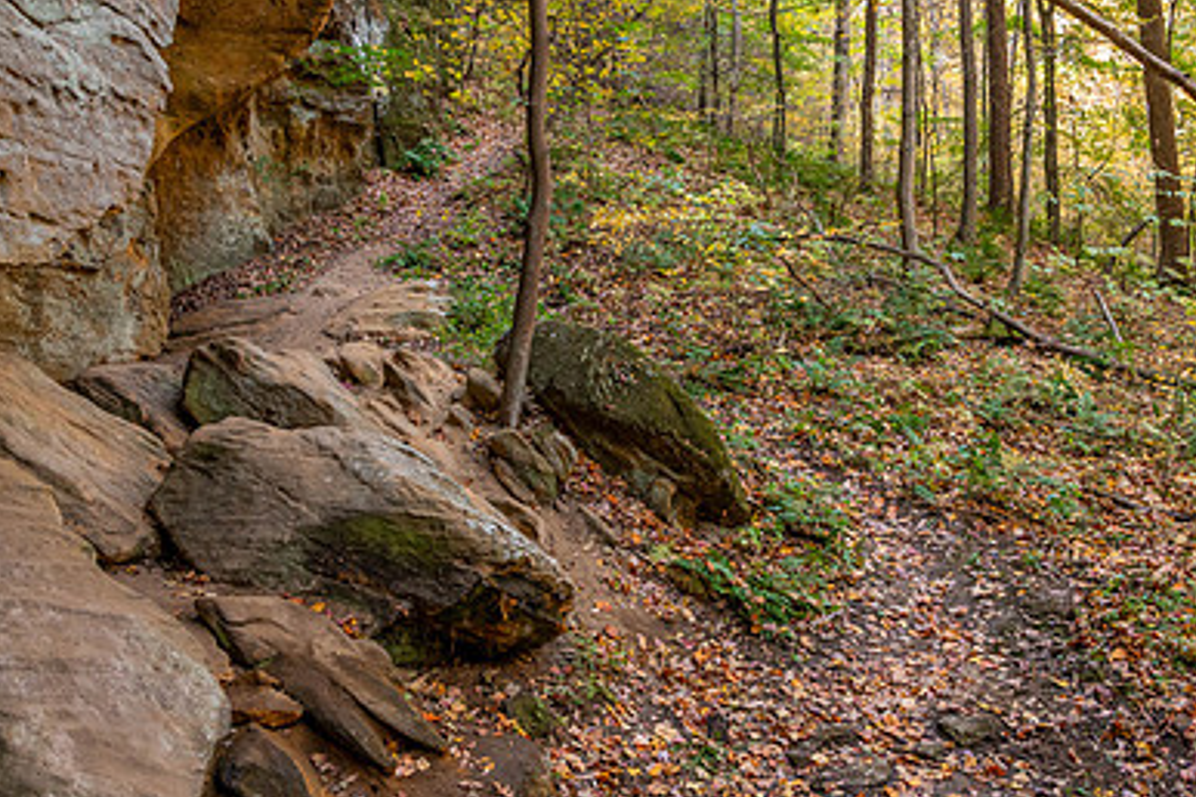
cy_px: 341
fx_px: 1395
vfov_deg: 31.8
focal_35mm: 42
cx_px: 612
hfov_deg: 46.4
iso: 2200
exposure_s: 1/80
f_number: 8
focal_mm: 28
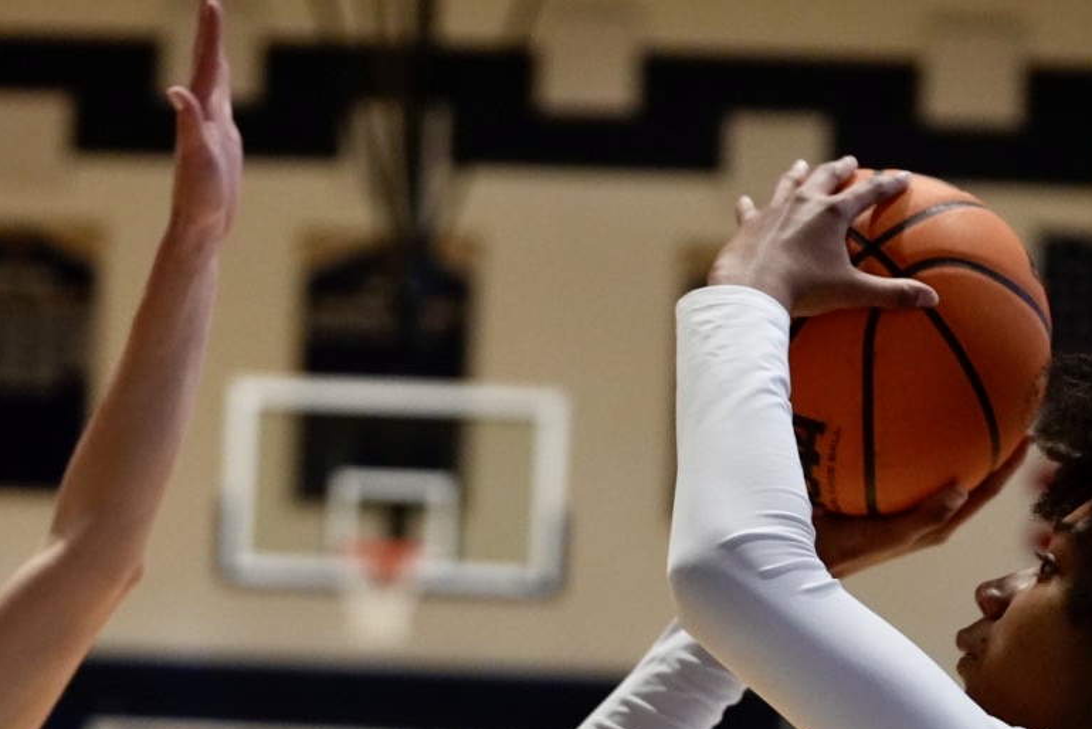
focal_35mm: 147
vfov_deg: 9.3
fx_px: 4460
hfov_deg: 13.9
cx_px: 370
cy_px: 698
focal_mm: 70
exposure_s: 1/1000
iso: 4000
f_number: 3.2
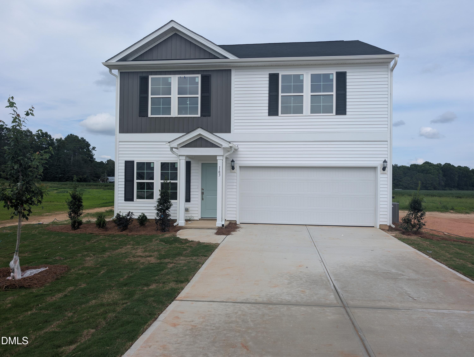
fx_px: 329
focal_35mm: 24
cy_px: 178
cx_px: 237
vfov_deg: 56.9
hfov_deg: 71.5
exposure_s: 1/1309
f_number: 1.68
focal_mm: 6.9
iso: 22
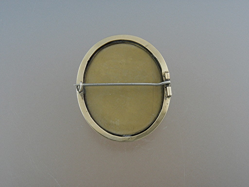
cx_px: 124
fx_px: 424
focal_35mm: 59
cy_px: 94
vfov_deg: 24.8
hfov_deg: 32.7
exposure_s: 1/24.5
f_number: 4
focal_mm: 10.6
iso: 400
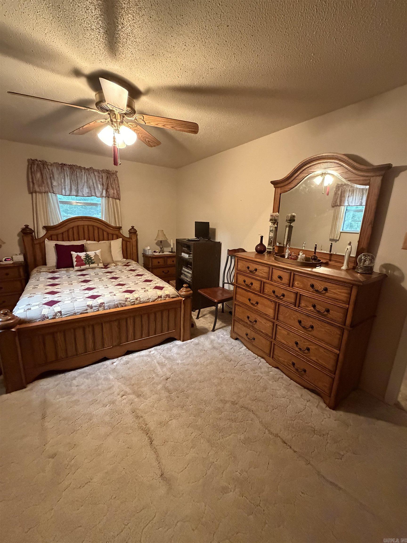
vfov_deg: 102.1
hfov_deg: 85.7
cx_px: 204
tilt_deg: -13.5
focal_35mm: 14
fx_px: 219
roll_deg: -2.2
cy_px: 272
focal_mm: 2.22
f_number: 2.2
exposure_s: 1/60
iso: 1000
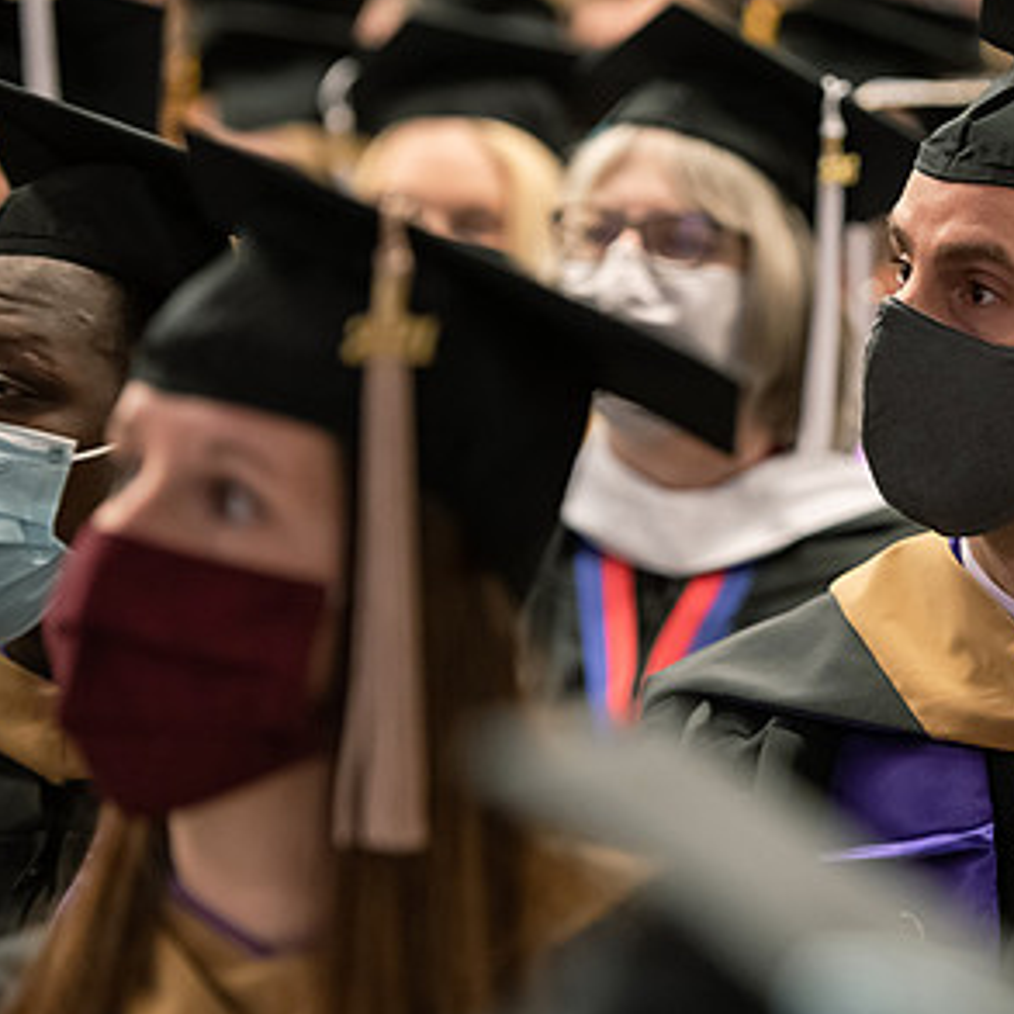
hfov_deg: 8.5
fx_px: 6794
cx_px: 959
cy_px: 504
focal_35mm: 205
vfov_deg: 8.5
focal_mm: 122
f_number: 3.2
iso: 3200
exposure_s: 1/200
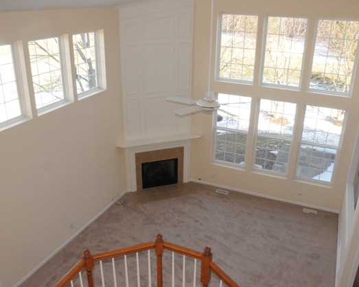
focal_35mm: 31
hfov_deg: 57.2
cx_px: 176
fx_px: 329
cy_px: 144
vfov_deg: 47.1
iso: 3200
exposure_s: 1/60
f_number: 22
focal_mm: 18
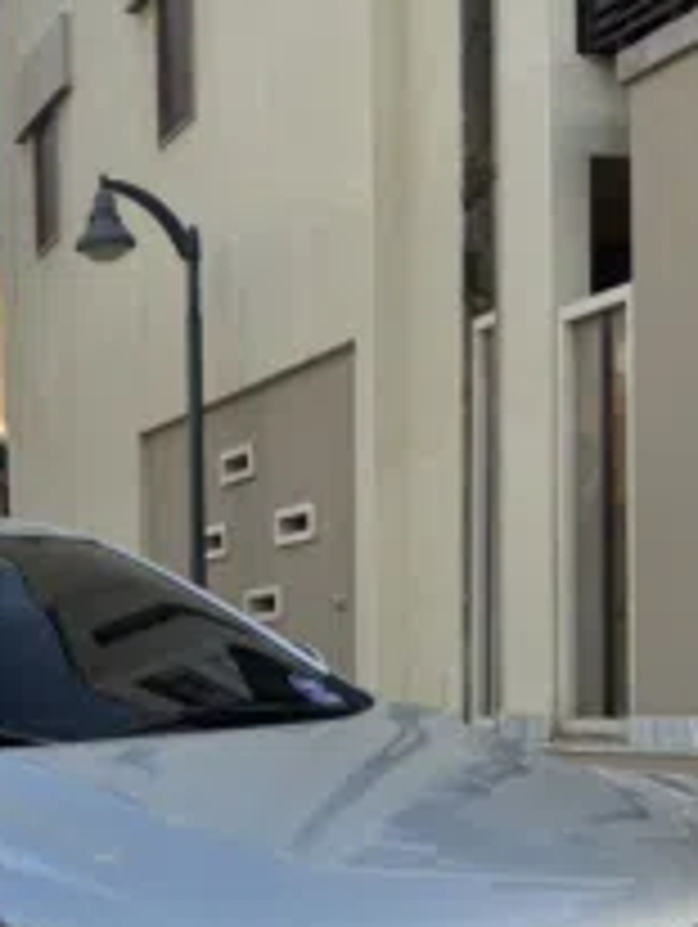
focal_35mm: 62
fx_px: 1663
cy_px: 767
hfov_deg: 22.9
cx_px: 23
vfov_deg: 30.3
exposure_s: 1/345
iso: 80
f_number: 1.78
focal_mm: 6.76
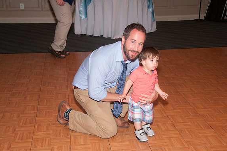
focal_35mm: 55
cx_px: 114
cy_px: 76
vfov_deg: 24.6
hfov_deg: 36.3
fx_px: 347
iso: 400
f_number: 5.6
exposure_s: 1/60
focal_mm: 36
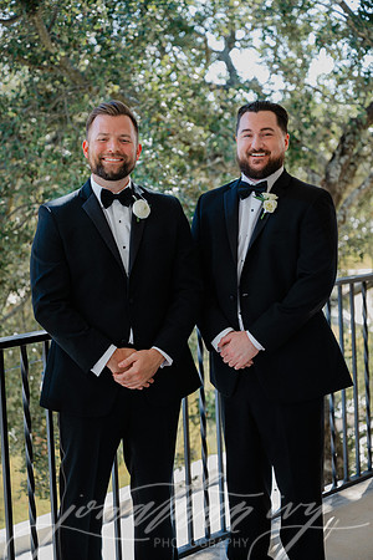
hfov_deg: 19.5
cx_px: 186
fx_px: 1088
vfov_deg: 28.8
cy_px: 280
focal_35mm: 70
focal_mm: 70
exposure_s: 1/80
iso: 40
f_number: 2.8
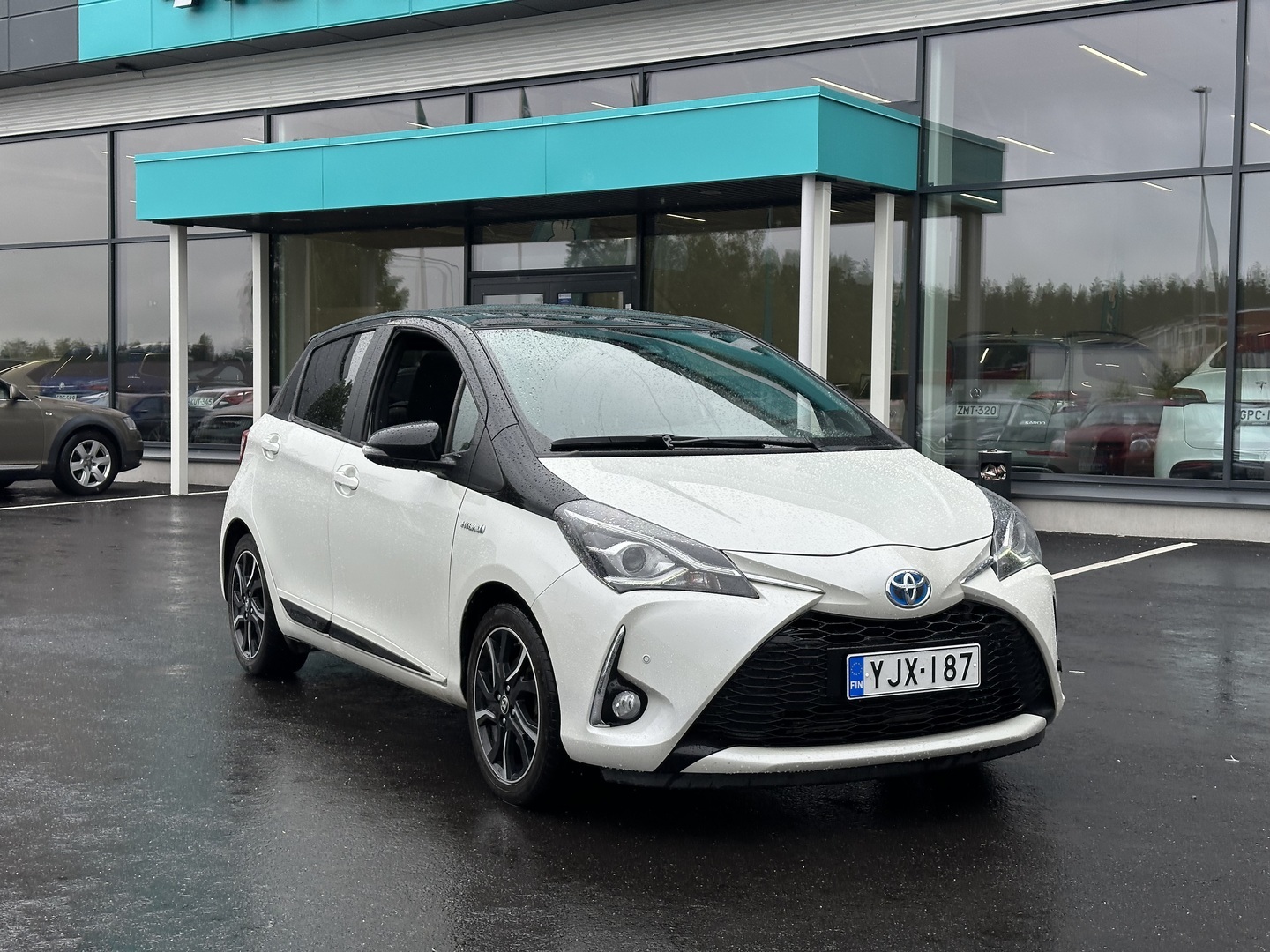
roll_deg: -0.7
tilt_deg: -1.5
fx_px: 1761
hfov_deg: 39.7
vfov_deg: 30.3
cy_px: 476
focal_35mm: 48
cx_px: 635
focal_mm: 6.86
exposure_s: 1/1414
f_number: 1.78
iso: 64
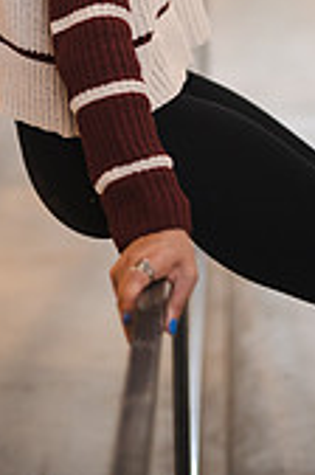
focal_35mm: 133
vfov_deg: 14.7
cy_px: -155
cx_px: 75
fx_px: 1753
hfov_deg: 10.2
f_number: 1.6
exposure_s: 1/200
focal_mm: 50
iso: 1250
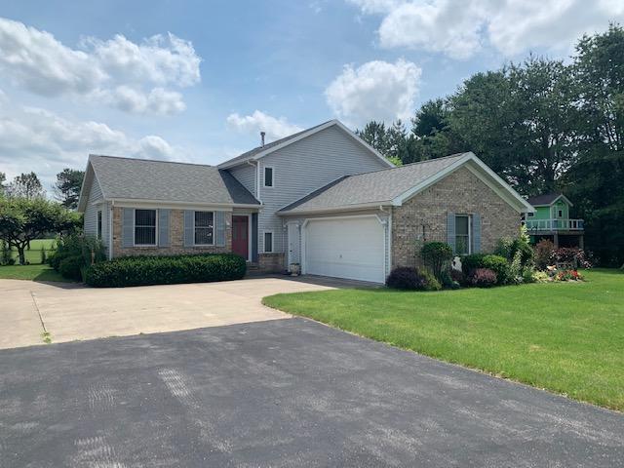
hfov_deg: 67.3
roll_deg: -0.4
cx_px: 312
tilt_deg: +1.5
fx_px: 469
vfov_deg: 53.1
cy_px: 234
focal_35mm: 26
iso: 25
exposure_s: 1/3650
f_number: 1.8
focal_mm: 4.25
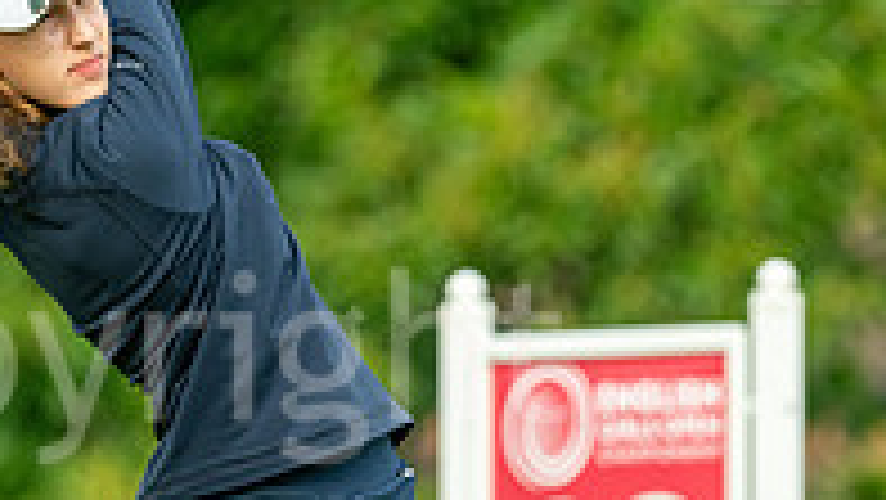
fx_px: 21740
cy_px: 642
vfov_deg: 1.3
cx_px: 288
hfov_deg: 2.3
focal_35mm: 925
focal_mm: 300
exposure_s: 1/2000
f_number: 5
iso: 500
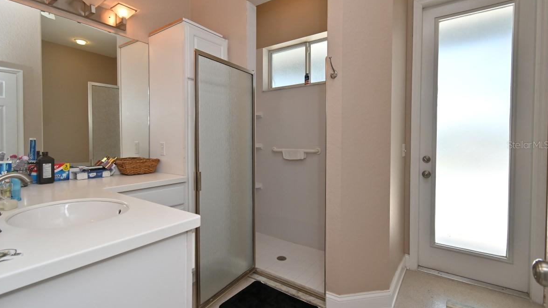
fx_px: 233
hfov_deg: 99.4
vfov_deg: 67.0
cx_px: 272
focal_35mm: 16
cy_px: 144
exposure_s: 1/125
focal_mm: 10
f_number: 5.6
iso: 200
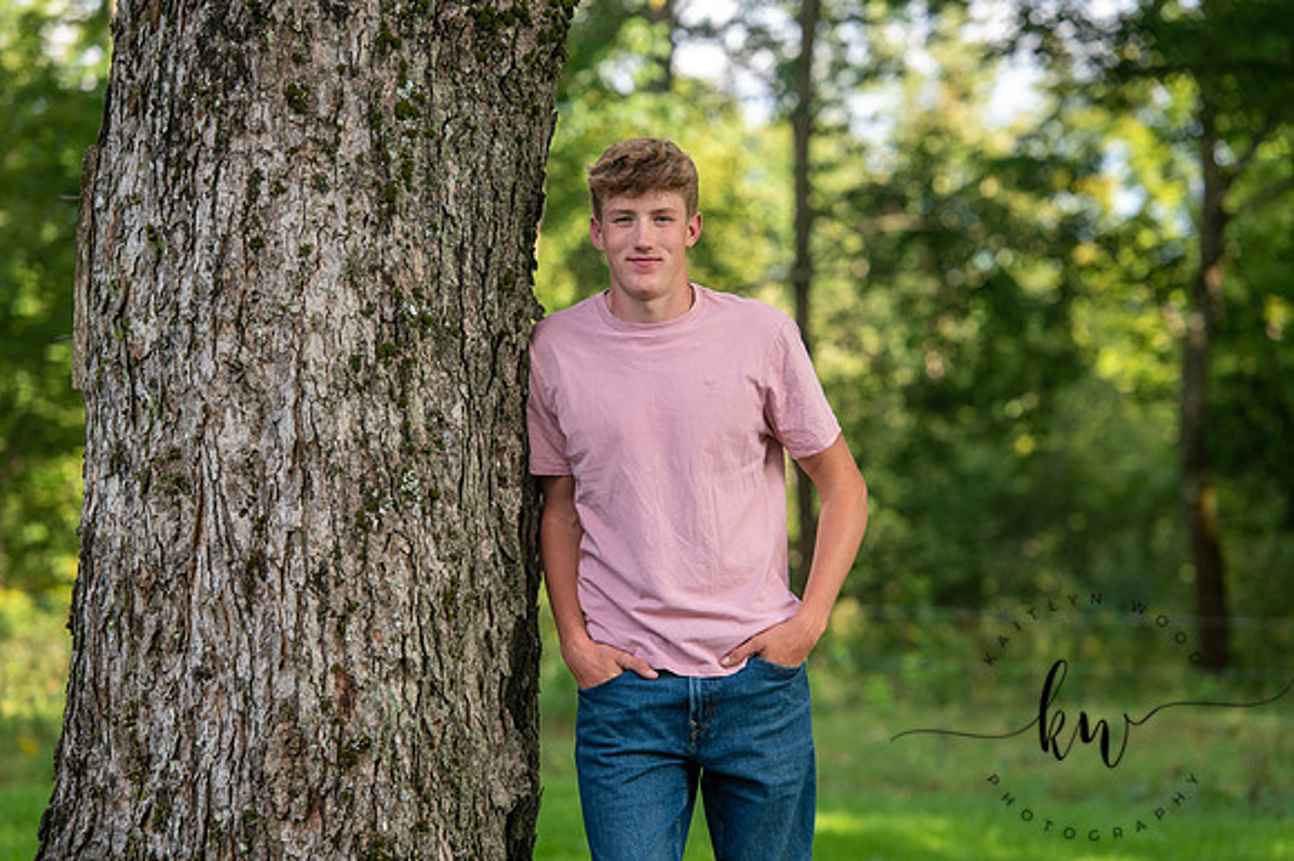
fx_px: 5209
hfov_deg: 14.2
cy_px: 430
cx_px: 647
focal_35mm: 145
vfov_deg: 9.5
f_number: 4.5
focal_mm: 145
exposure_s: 1/250
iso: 400
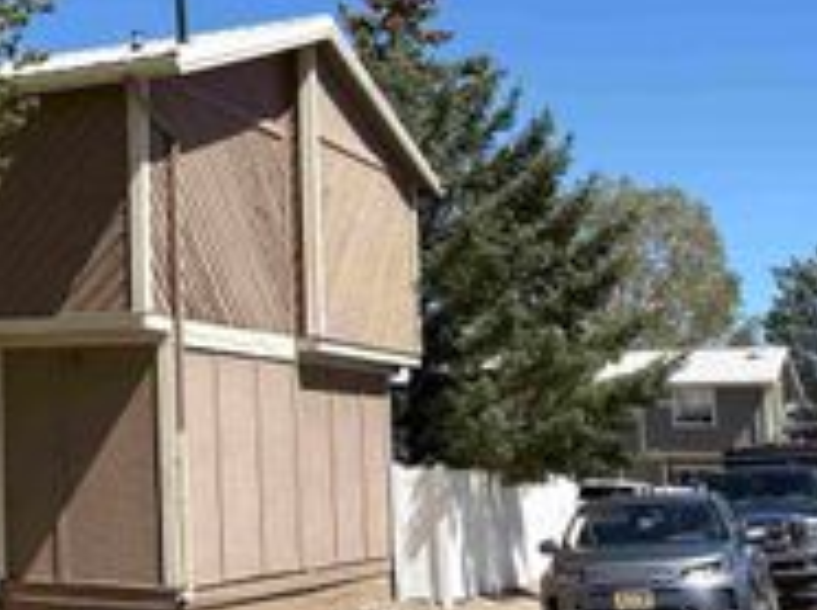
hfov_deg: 24.8
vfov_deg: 20.9
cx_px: -189
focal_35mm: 70
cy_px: 222
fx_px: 1650
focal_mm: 5.96
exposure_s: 1/2865
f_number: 1.6
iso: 50
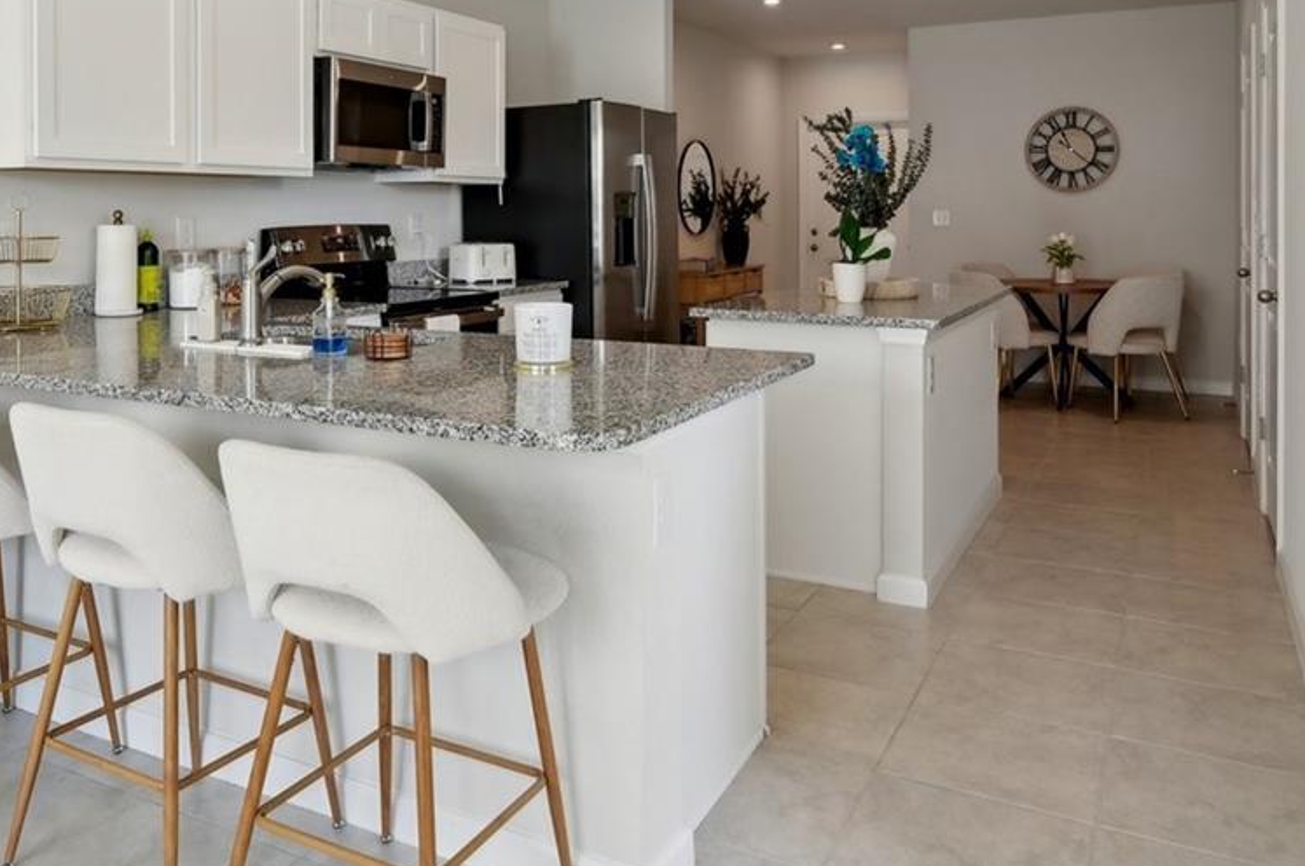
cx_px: 528
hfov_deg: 61.5
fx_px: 1086
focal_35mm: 30
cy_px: 210
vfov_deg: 42.1
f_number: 8
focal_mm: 14
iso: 400
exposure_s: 1/100
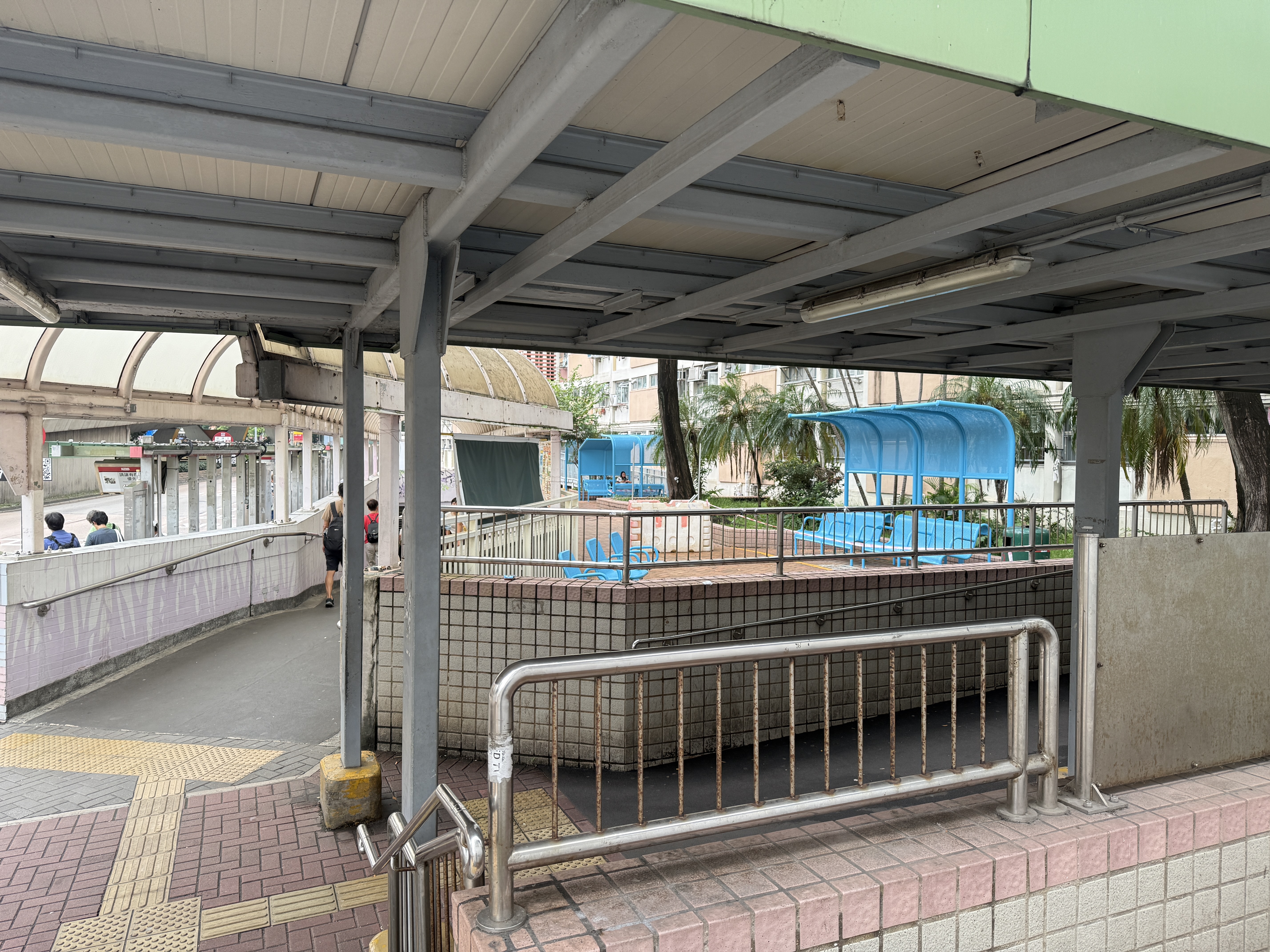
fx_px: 881
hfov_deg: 71.6
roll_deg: +0.0
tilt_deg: -1.9
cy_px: 476
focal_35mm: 24
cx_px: 635
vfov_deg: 56.8
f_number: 1.78
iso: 80
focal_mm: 6.76
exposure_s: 1/121
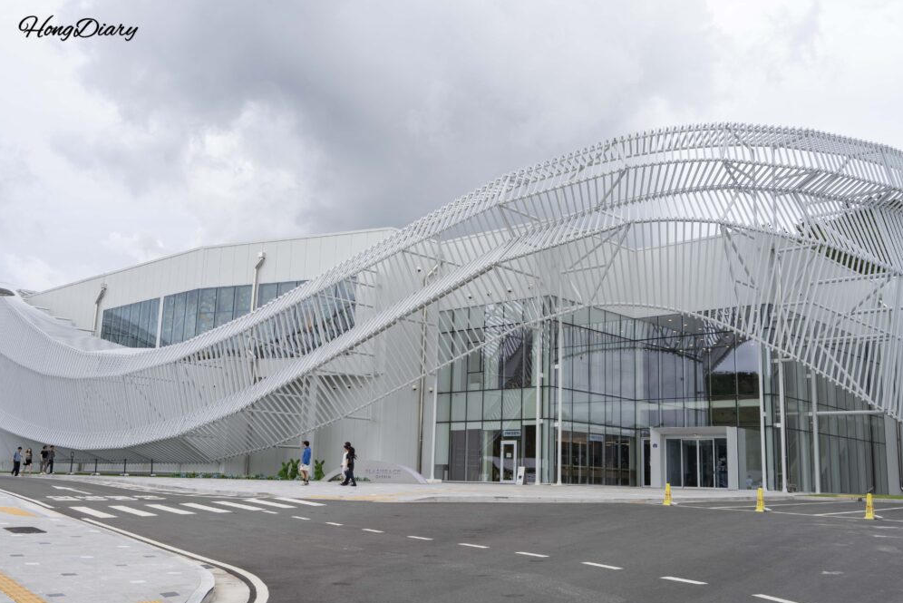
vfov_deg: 36.0
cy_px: 309
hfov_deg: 51.9
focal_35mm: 37
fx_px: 928
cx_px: 456
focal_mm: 36
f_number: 11
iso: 100
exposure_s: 1/125
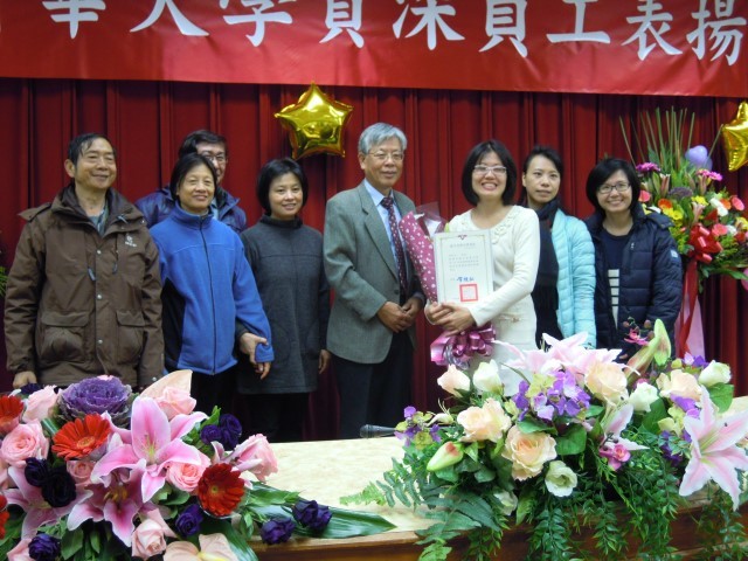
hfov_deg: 51.4
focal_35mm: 36
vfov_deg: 39.7
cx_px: 374
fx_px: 778
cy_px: 280
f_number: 3
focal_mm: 6.4
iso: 220
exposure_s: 1/40
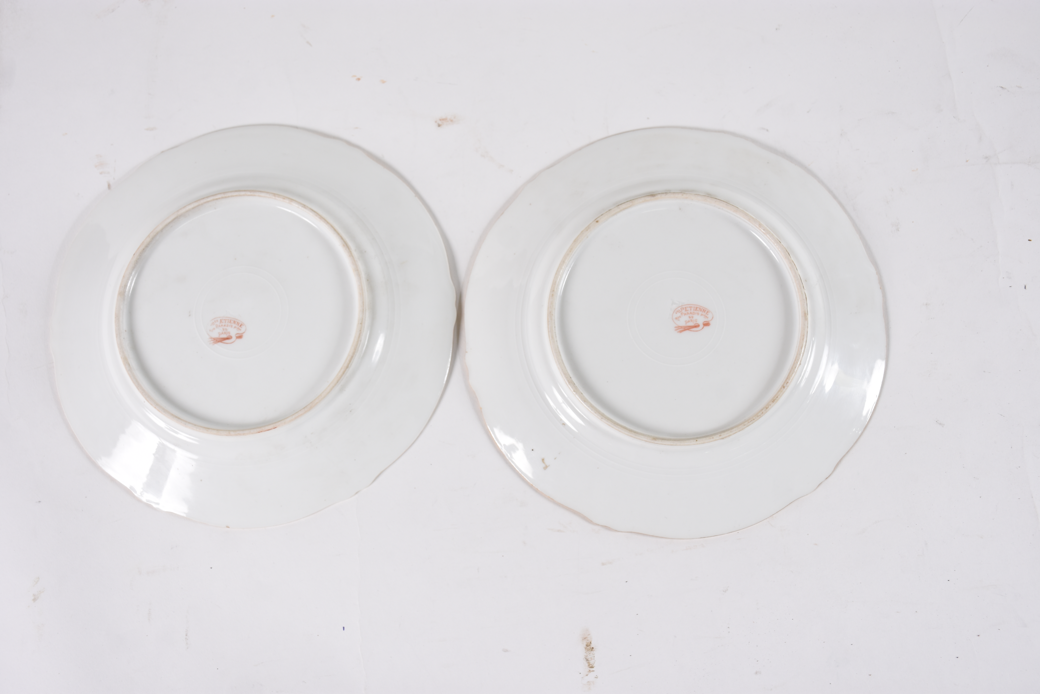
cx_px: 520
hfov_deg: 47.9
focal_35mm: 40
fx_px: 1170
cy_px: 347
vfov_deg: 33.0
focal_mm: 27
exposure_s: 1/60
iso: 200
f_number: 5.6
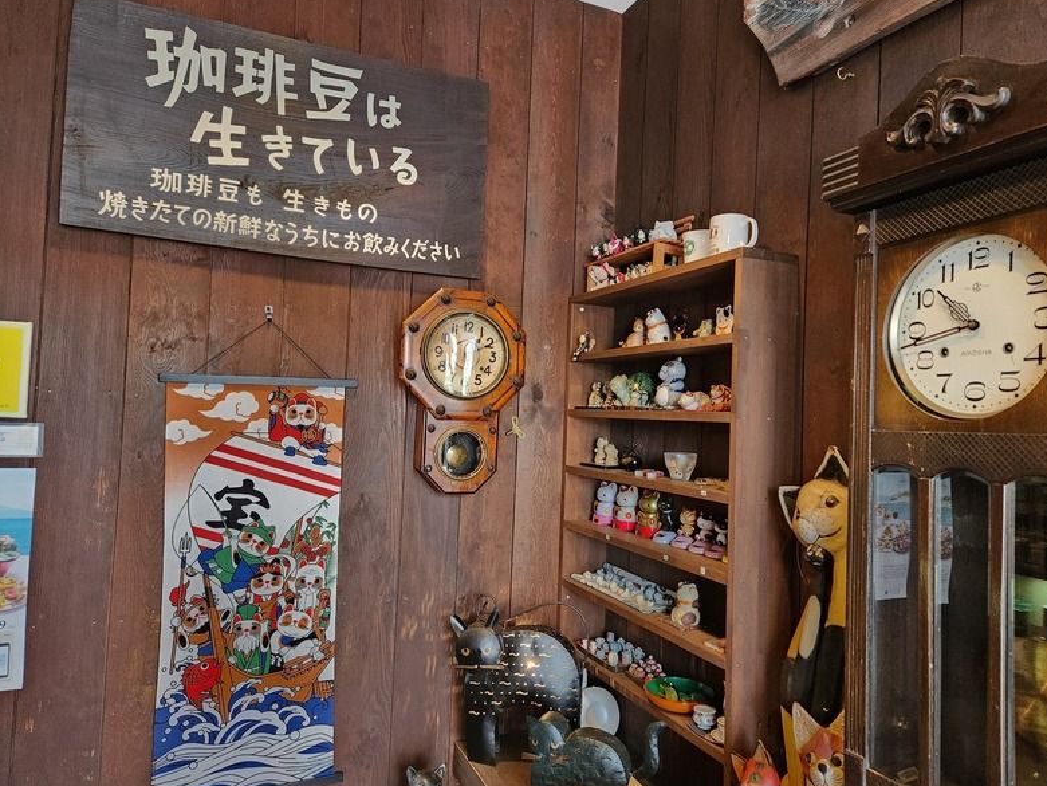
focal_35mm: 24
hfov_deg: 71.6
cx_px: 541
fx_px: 726
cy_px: 392
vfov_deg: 56.8
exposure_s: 1/100
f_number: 1.8
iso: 640
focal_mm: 5.4
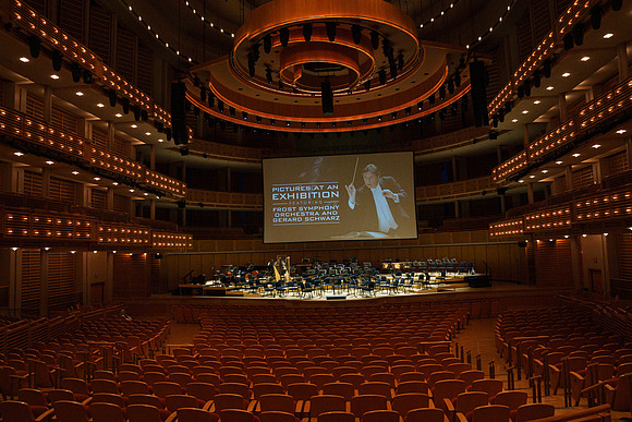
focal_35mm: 25
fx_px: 431
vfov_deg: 52.1
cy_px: 211
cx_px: 316
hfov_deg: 72.5
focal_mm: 24
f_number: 7.1
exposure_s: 1/200
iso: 3200
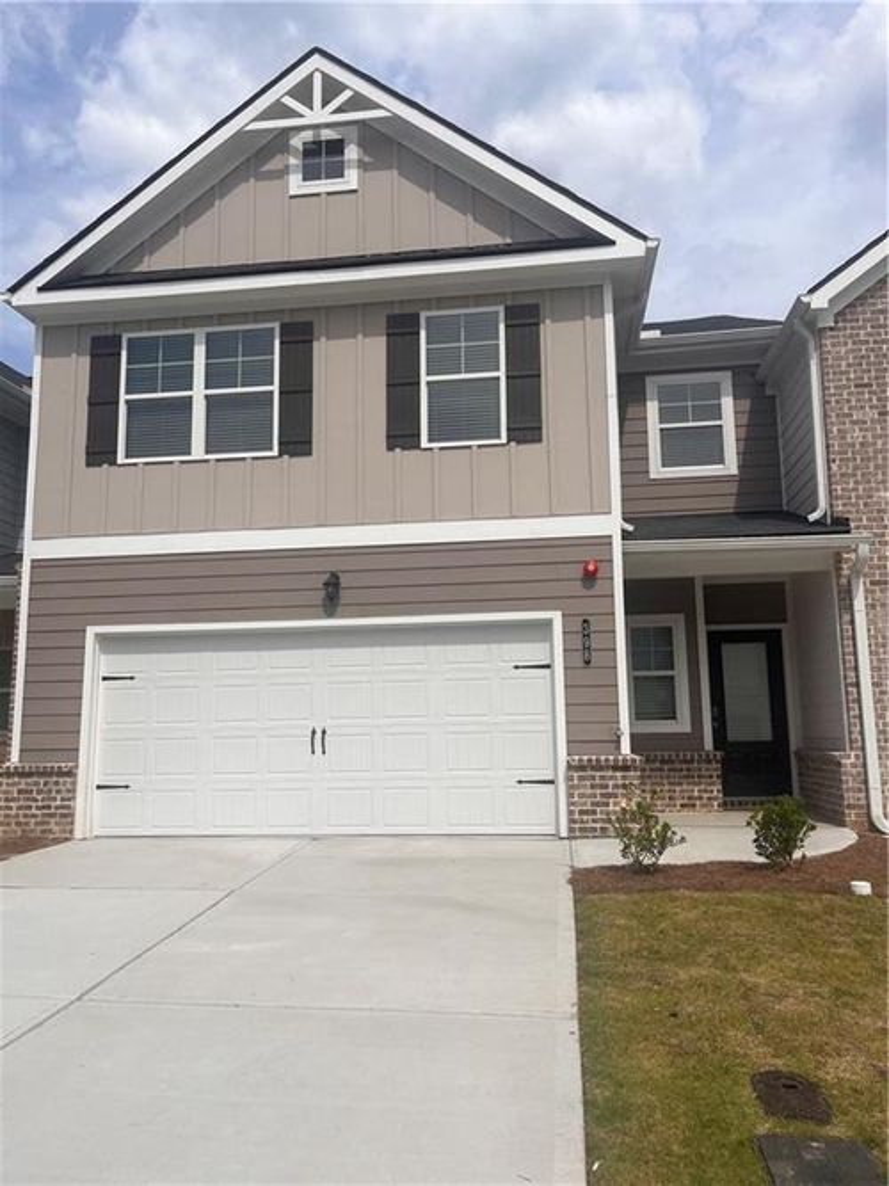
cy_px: 593
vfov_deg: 67.3
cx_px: 444
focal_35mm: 26
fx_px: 891
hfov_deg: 53.0
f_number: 1.6
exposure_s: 1/6173
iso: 50
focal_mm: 5.1
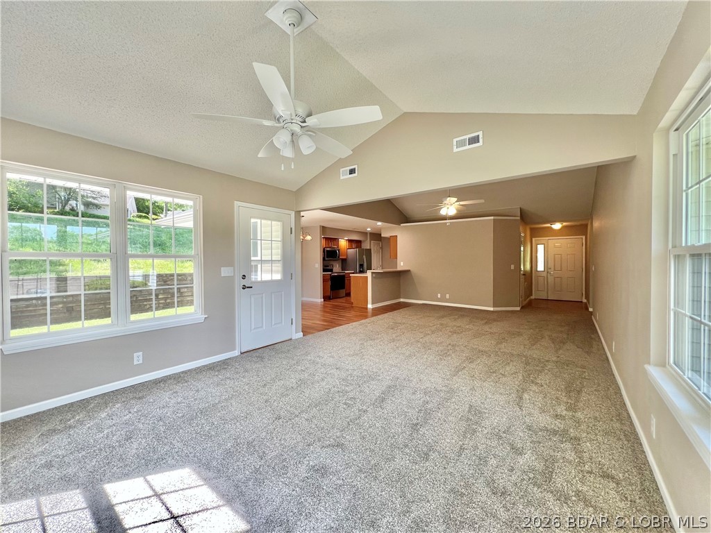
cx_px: 356
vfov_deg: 89.9
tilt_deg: -2.1
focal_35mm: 13
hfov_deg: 106.2
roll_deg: +0.2
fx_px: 267
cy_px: 266
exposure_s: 1/99
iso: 64
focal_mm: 1.57
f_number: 1.8
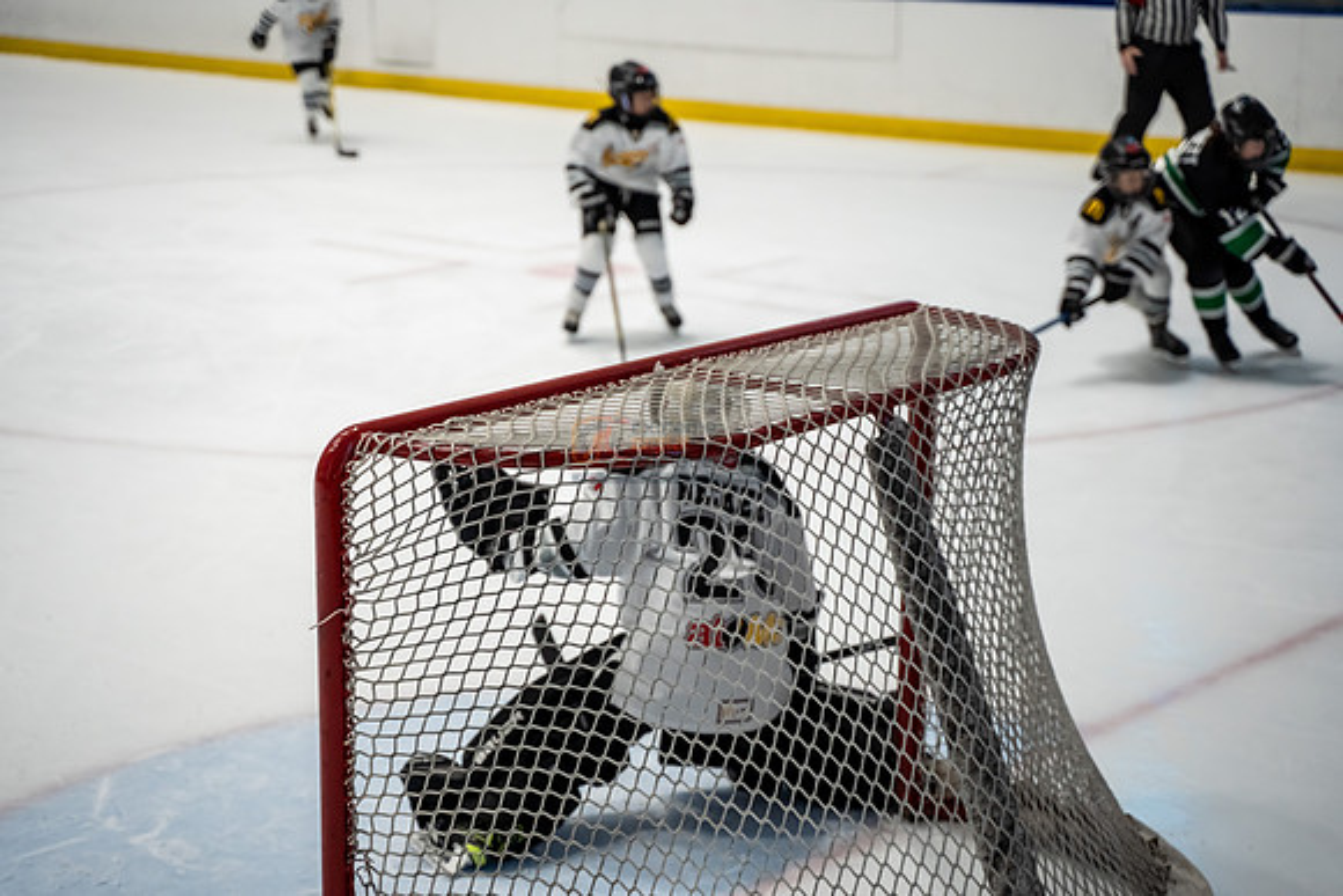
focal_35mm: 75
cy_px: 448
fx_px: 2798
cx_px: 672
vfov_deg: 18.2
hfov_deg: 27.0
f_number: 2.8
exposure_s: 1/1000
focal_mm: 75
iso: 2500
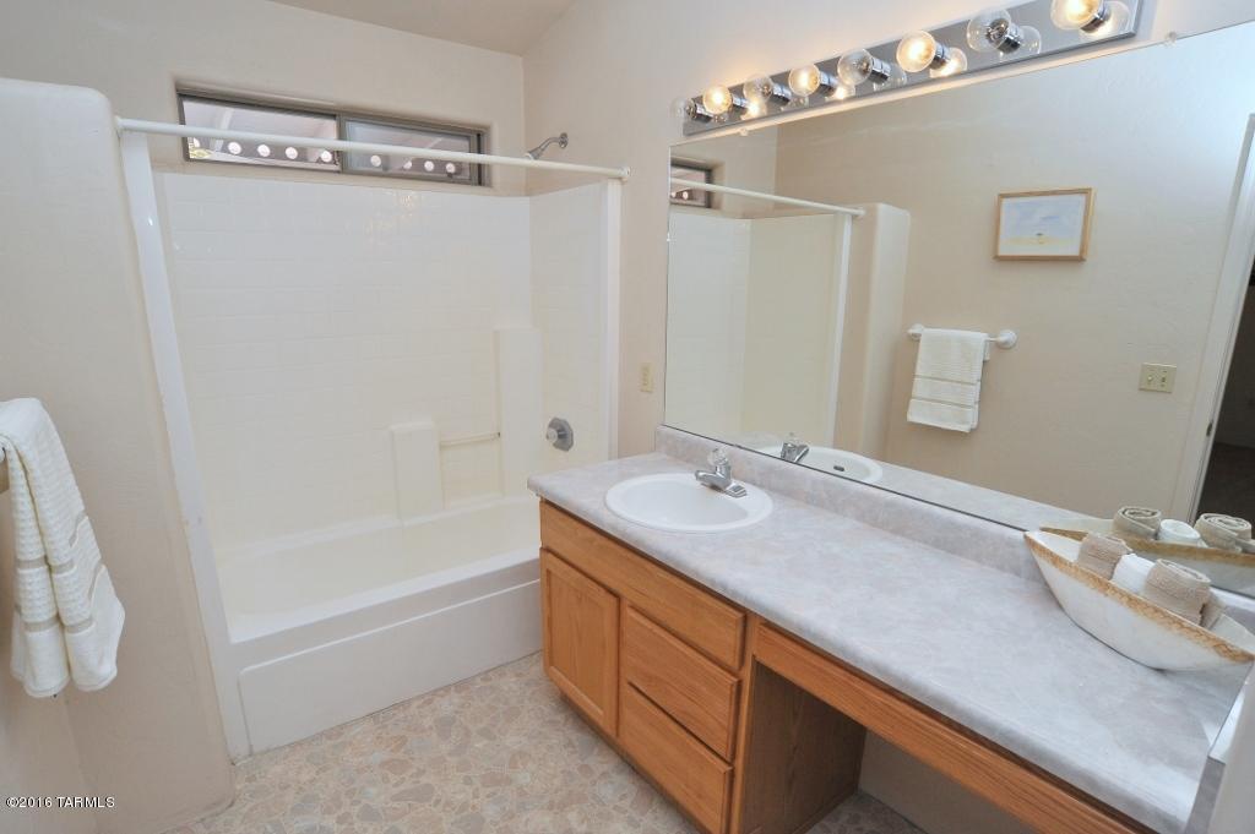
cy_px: 417
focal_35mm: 18
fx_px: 627
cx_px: 628
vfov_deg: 67.3
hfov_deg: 90.0
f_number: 11
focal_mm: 18
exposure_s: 1/60
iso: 1000
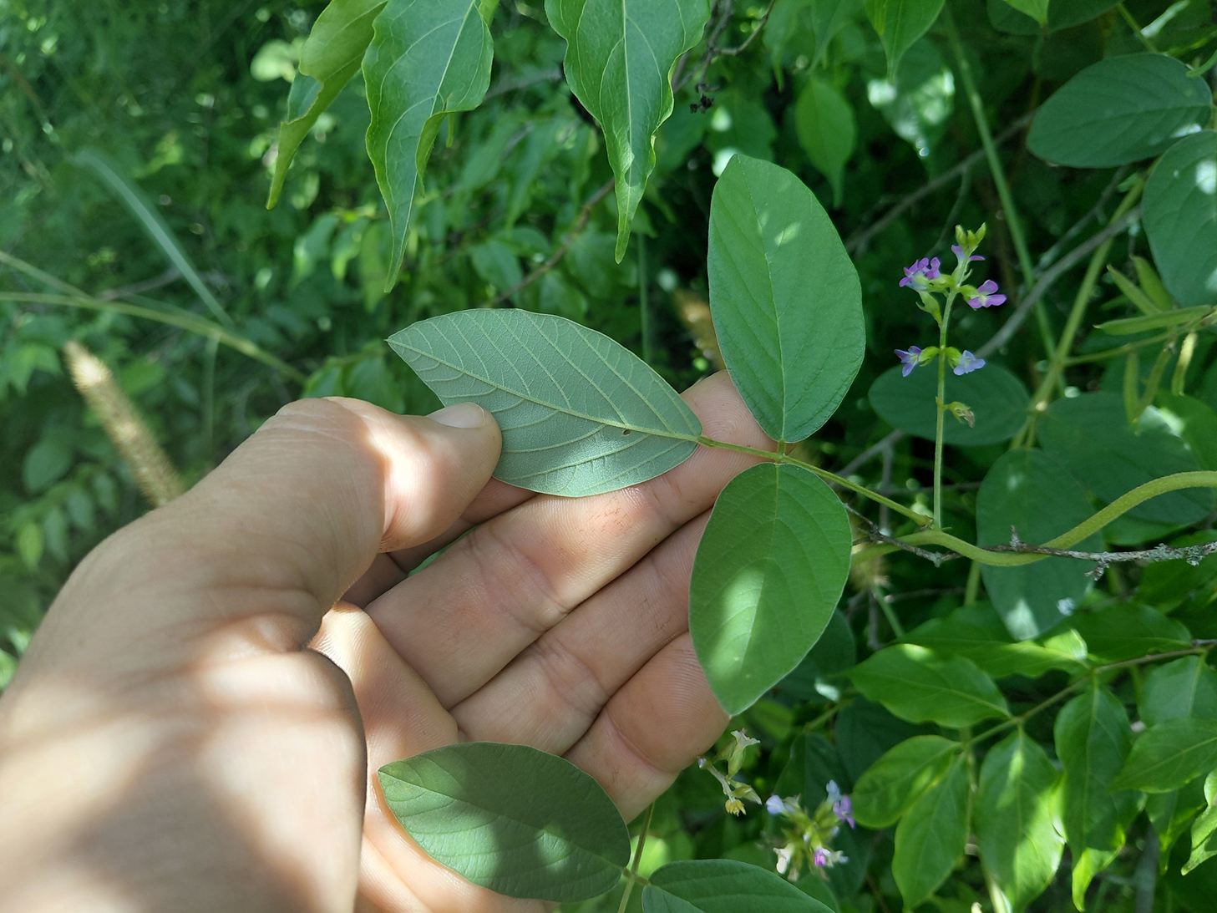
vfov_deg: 54.9
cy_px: 456
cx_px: 608
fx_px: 879
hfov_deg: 69.4
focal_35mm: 25
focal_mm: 4.69
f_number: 1.8
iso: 50
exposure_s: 1/396
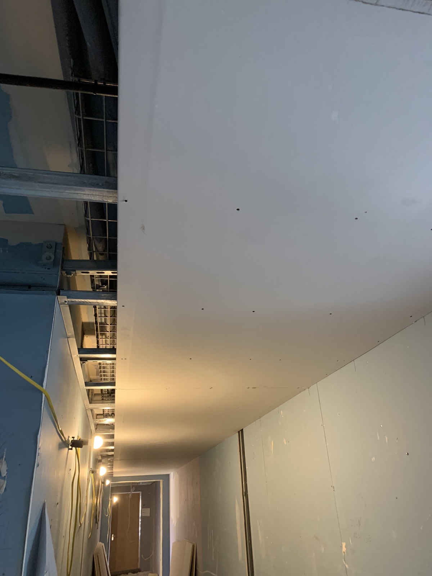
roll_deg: +3.1
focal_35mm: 26
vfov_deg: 67.3
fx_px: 433
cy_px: 288
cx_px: 216
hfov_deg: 53.1
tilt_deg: +29.7
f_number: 1.8
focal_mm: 4.25
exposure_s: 1/60
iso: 320
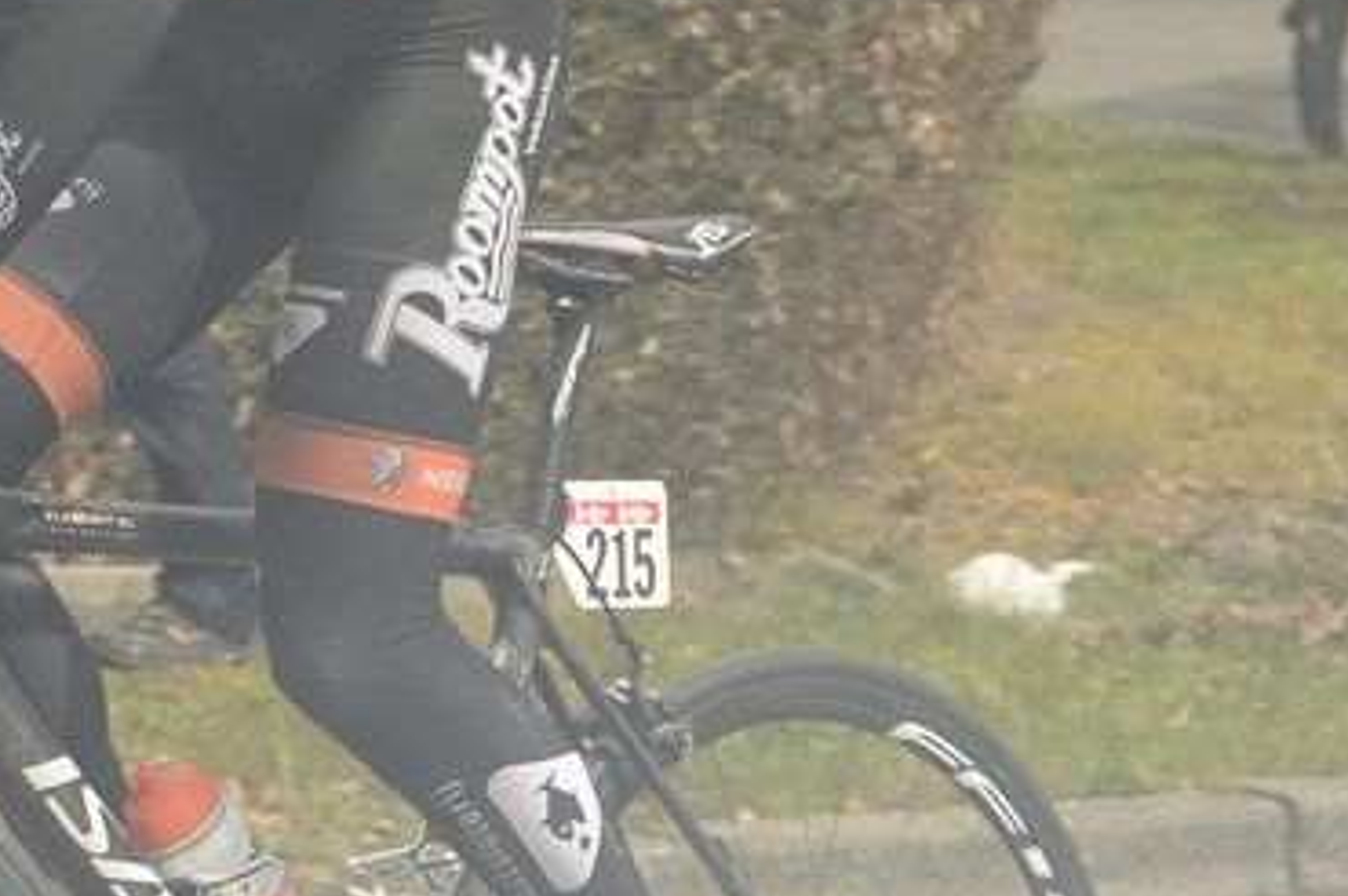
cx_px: 168
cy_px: 233
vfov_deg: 5.6
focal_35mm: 243
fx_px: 9091
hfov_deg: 8.5
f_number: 8
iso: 400
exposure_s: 1/500
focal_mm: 75
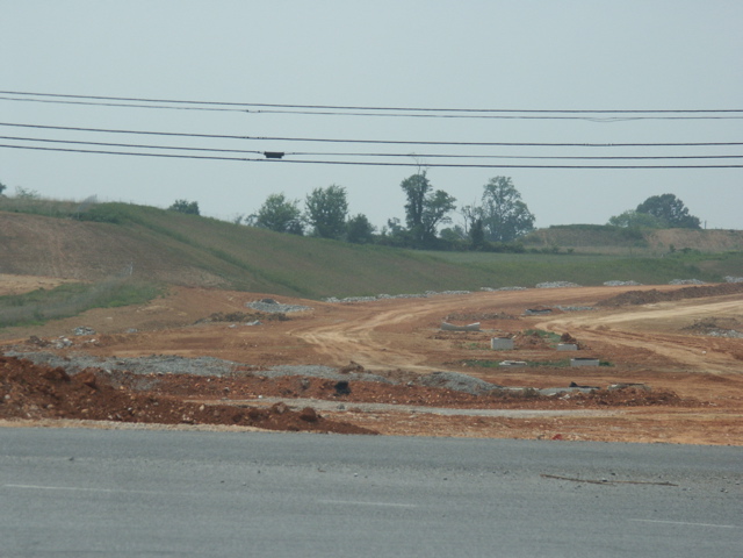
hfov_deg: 9.9
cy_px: 279
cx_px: 372
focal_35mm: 199
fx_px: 4271
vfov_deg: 7.5
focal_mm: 50.48
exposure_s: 1/750
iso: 100
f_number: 5.6
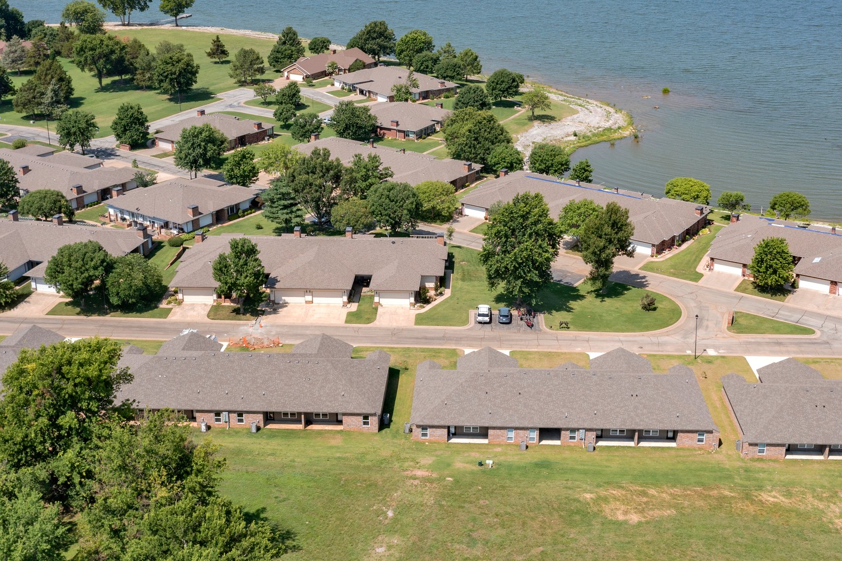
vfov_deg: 31.8
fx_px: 982
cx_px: 441
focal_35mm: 42
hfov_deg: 46.4
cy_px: 225
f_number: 5.6
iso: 100
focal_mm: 10.26
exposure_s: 1/400
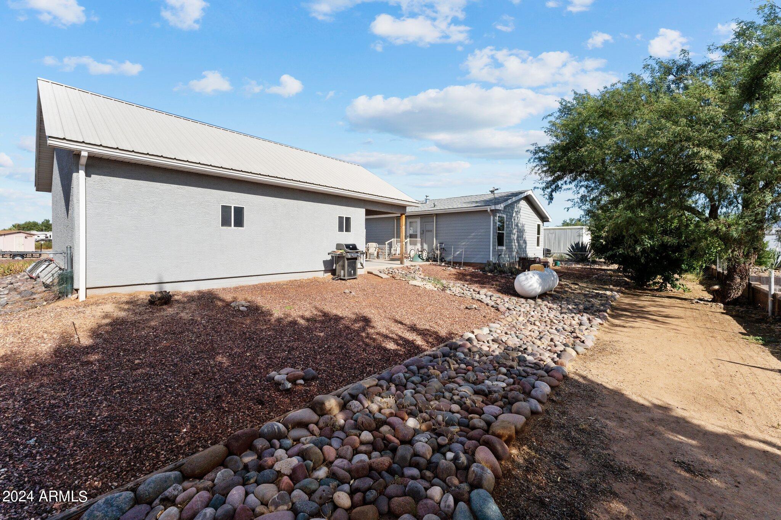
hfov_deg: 104.3
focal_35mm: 14
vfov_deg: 81.2
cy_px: 260
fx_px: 304
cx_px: 390
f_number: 8
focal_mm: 14
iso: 400
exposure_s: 1/5000
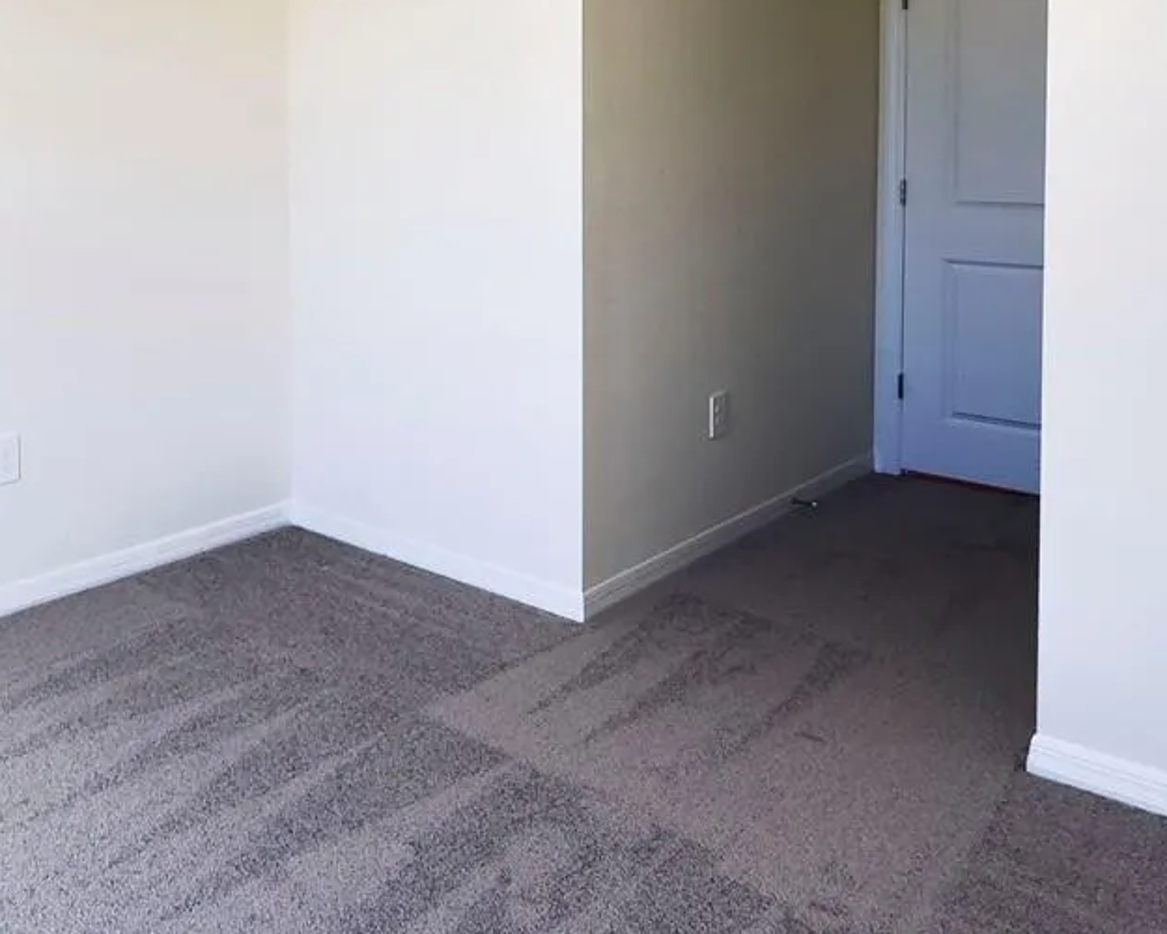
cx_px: 161
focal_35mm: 35
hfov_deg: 47.3
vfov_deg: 40.3
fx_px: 1209
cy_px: 174
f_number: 2.2
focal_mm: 2.22
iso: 160
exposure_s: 1/120
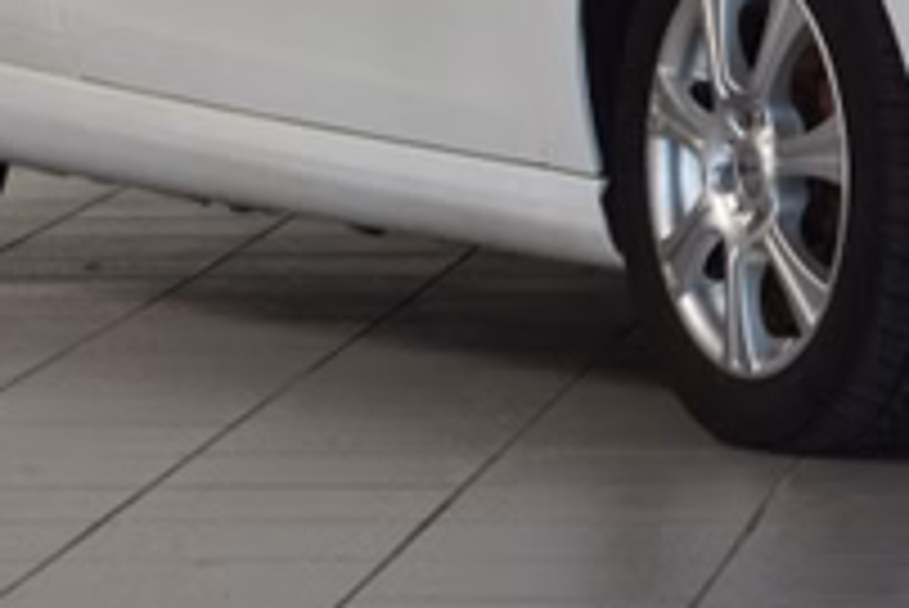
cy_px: -167
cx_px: 1022
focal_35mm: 356
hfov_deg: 5.8
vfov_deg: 3.9
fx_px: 8985
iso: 400
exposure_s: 1/80
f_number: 8
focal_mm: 75
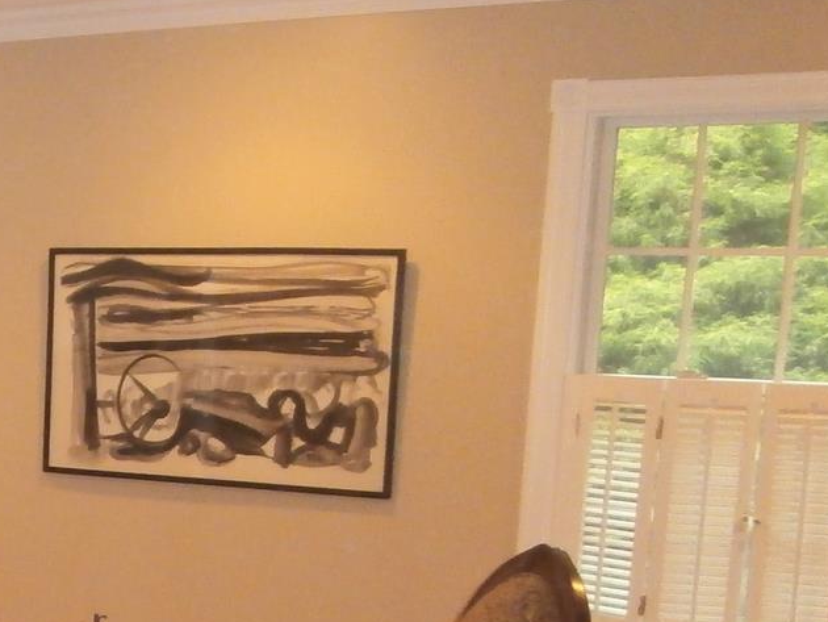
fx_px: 1866
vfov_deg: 18.7
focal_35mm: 78
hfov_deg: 21.1
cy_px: 513
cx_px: -417
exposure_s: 1/30
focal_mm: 4.2
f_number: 3
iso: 500
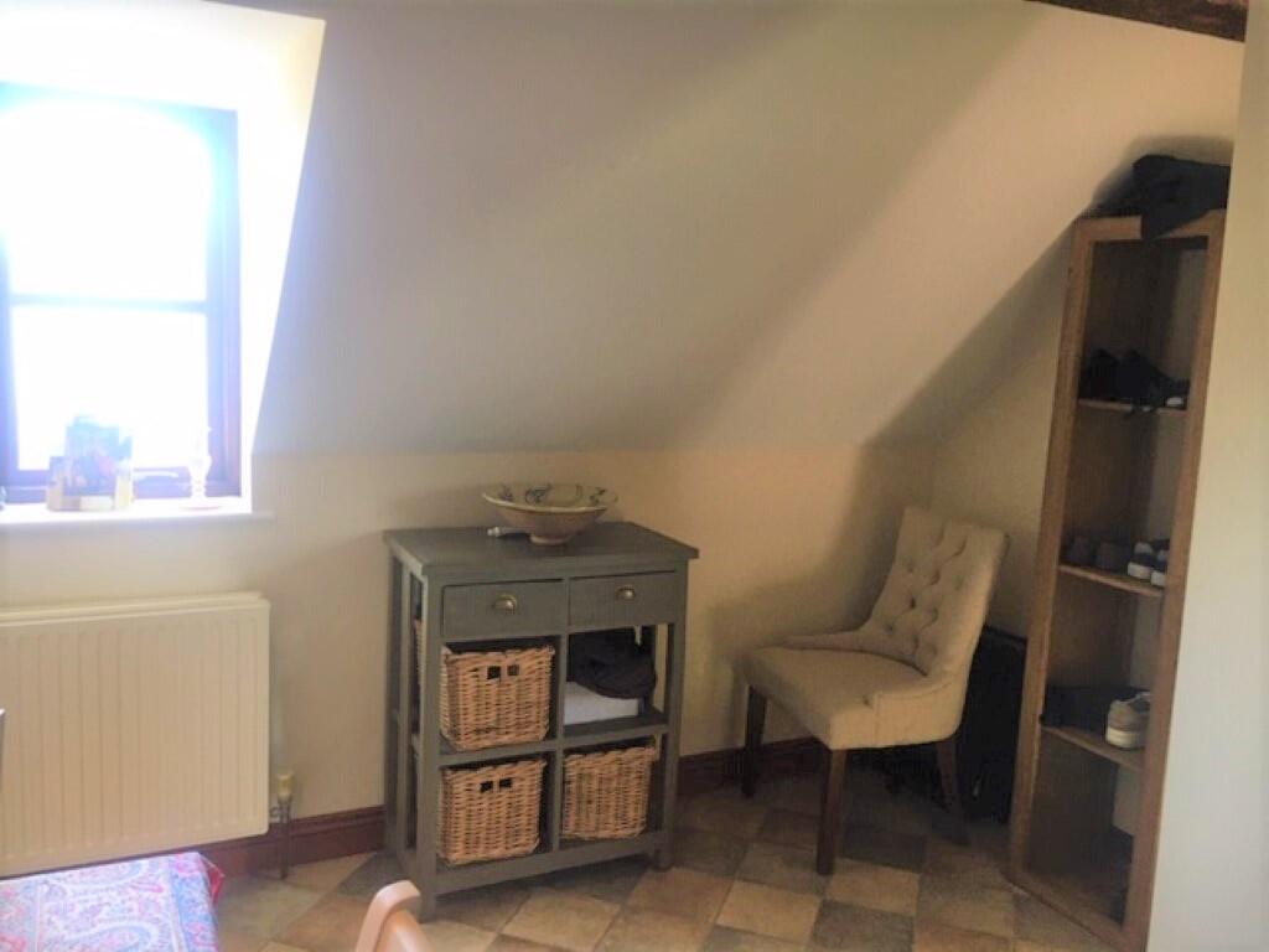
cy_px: 476
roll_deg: -2.6
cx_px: 634
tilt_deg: -9.3
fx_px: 1063
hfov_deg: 61.7
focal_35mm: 29
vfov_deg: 48.2
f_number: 2.2
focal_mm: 4.15
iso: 64
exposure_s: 1/33
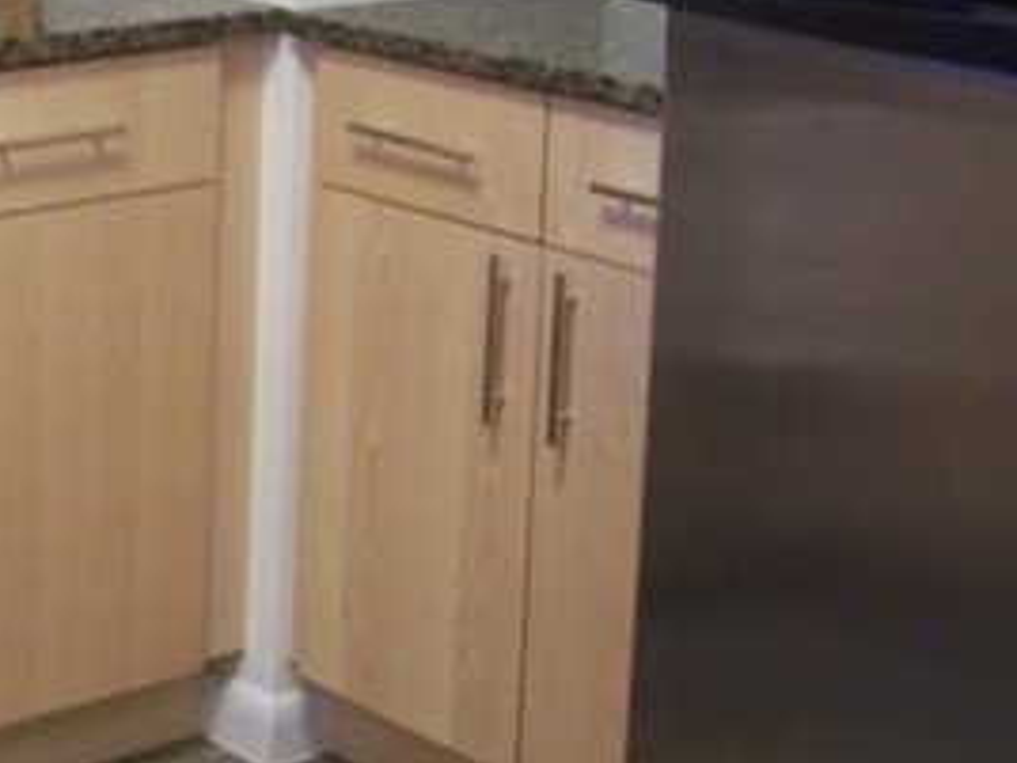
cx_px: -340
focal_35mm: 89
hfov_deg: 20.0
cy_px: -23
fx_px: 2615
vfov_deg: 16.2
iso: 140
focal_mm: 5.5
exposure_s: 1/8
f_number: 3.4
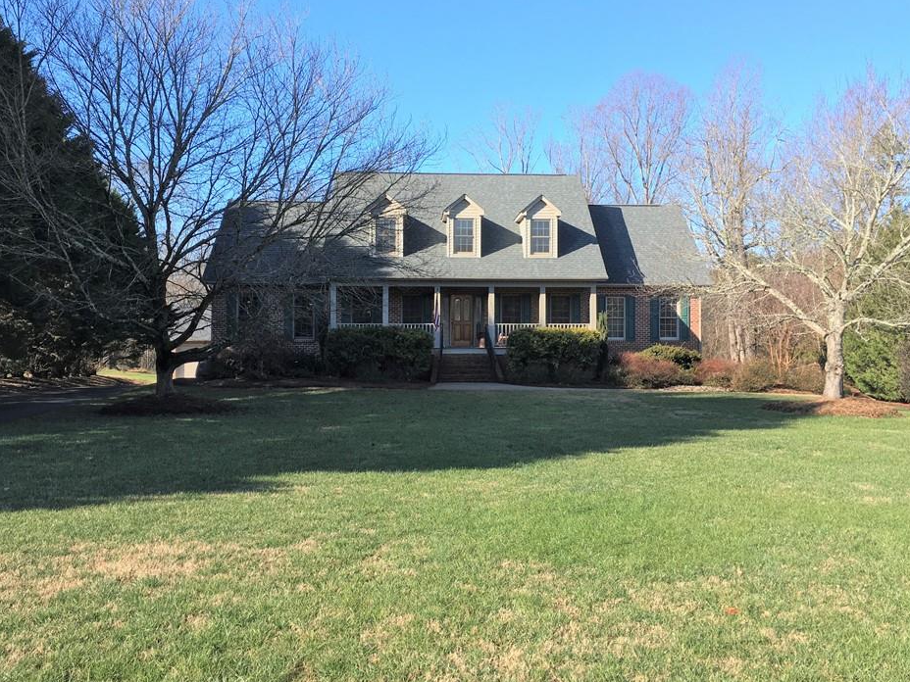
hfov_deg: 56.8
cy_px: 324
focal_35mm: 32
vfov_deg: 44.1
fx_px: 841
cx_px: 467
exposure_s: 1/777
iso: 25
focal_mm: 4.15
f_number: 2.2
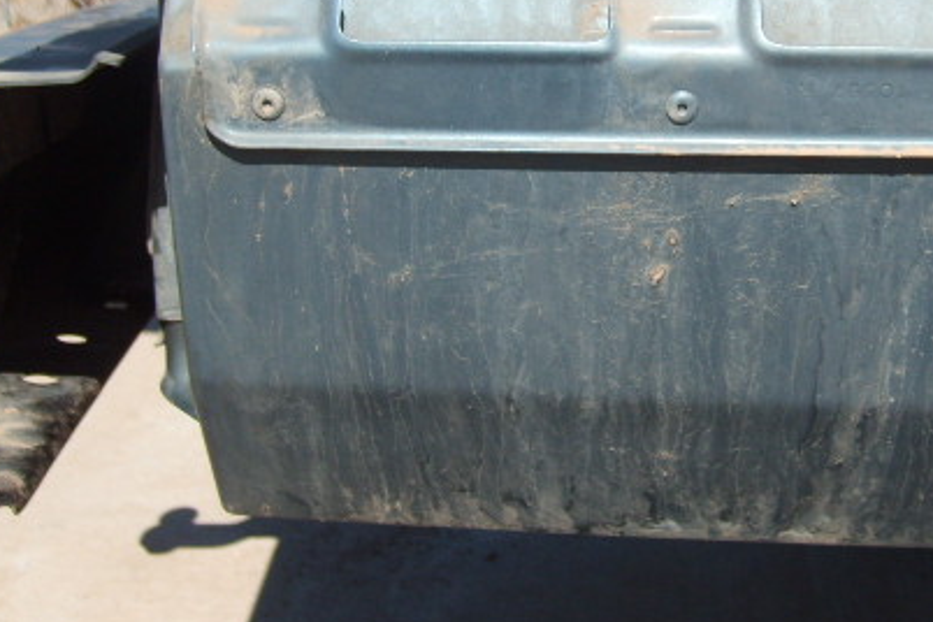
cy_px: 153
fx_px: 1503
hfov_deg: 33.7
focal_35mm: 58
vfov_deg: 23.1
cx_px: 710
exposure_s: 1/1000
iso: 50
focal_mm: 5.8
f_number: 2.8
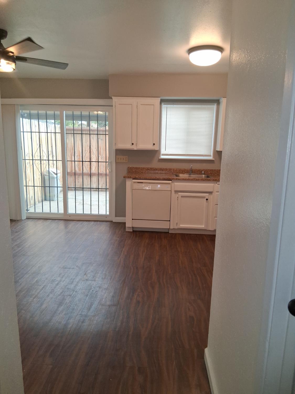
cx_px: 148
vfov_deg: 67.3
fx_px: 295
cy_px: 197
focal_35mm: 26
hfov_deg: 53.1
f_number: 1.8
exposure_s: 1/100
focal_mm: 3.98
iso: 160
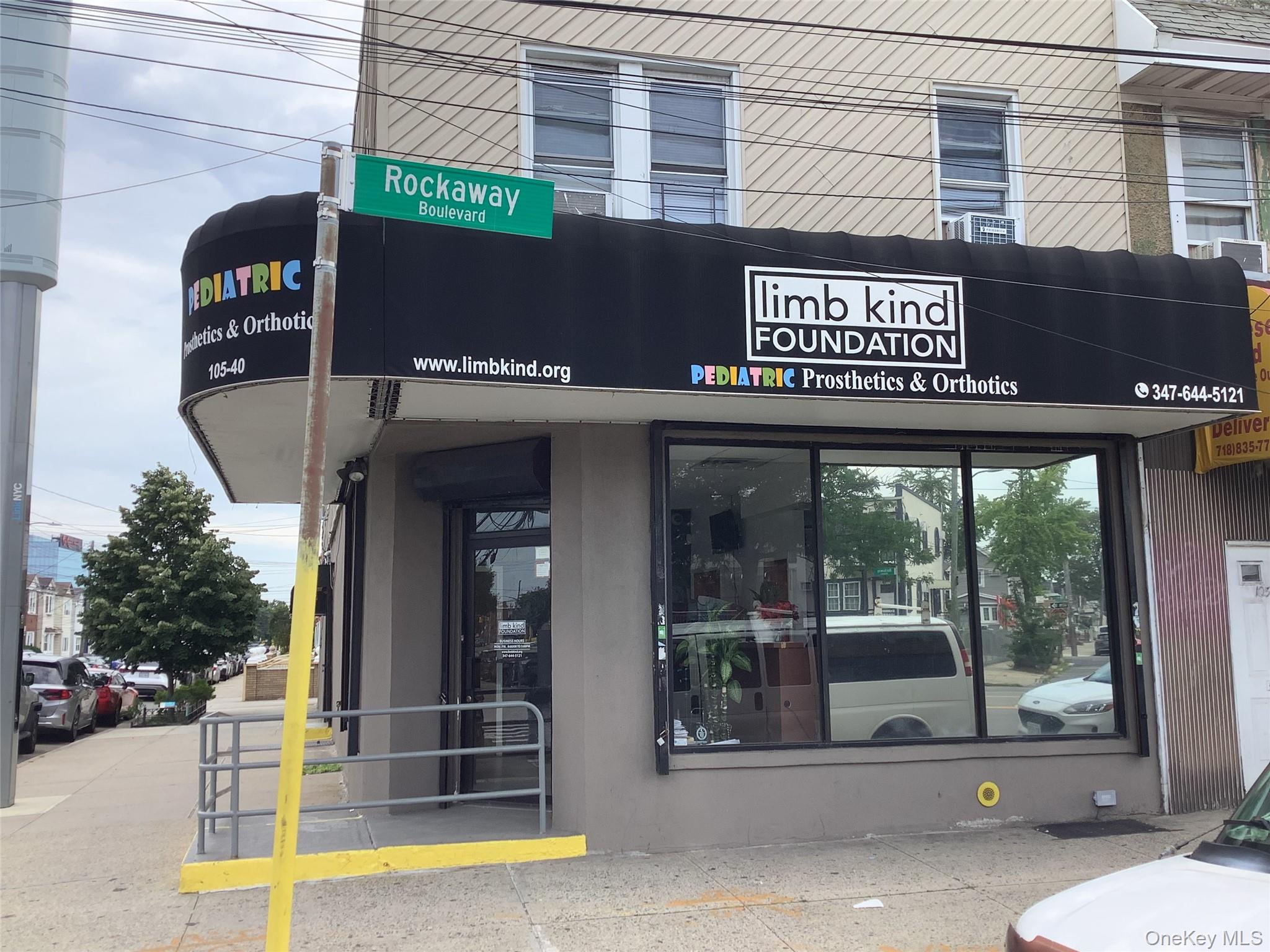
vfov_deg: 45.4
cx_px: 635
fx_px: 1137
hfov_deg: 58.4
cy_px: 476
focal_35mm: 31
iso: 25
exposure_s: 1/394
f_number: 2.4
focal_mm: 3.3
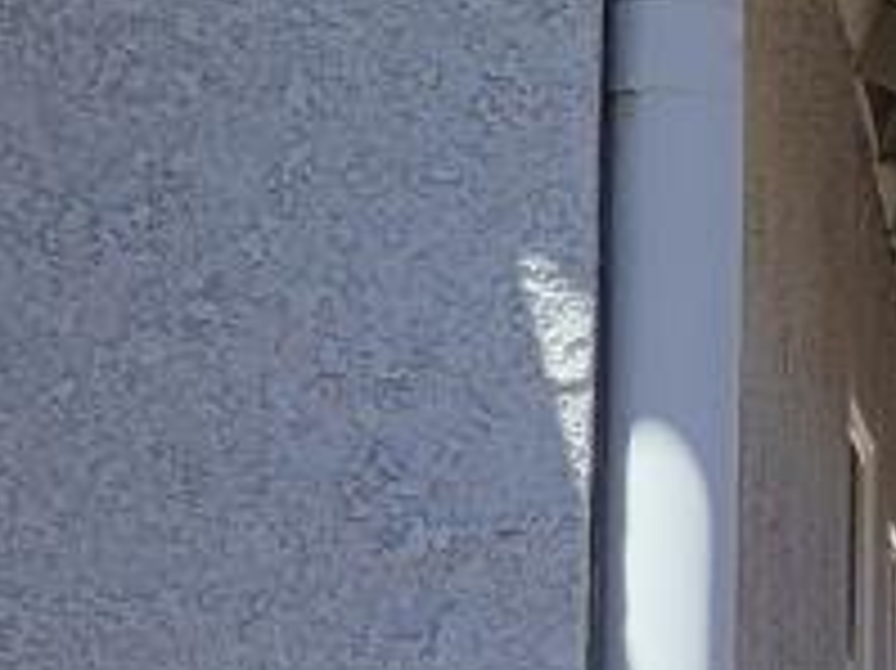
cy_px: 1572
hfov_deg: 9.9
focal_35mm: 196
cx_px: 1130
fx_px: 5070
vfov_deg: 7.1
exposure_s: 1/1425
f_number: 1.8
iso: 40
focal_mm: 5.4
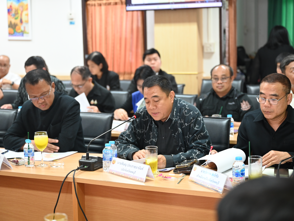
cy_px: 111
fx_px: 552
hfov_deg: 29.8
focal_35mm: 65
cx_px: 141
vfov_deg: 22.6
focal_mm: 60
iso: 2200
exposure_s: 1/125
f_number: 2.8
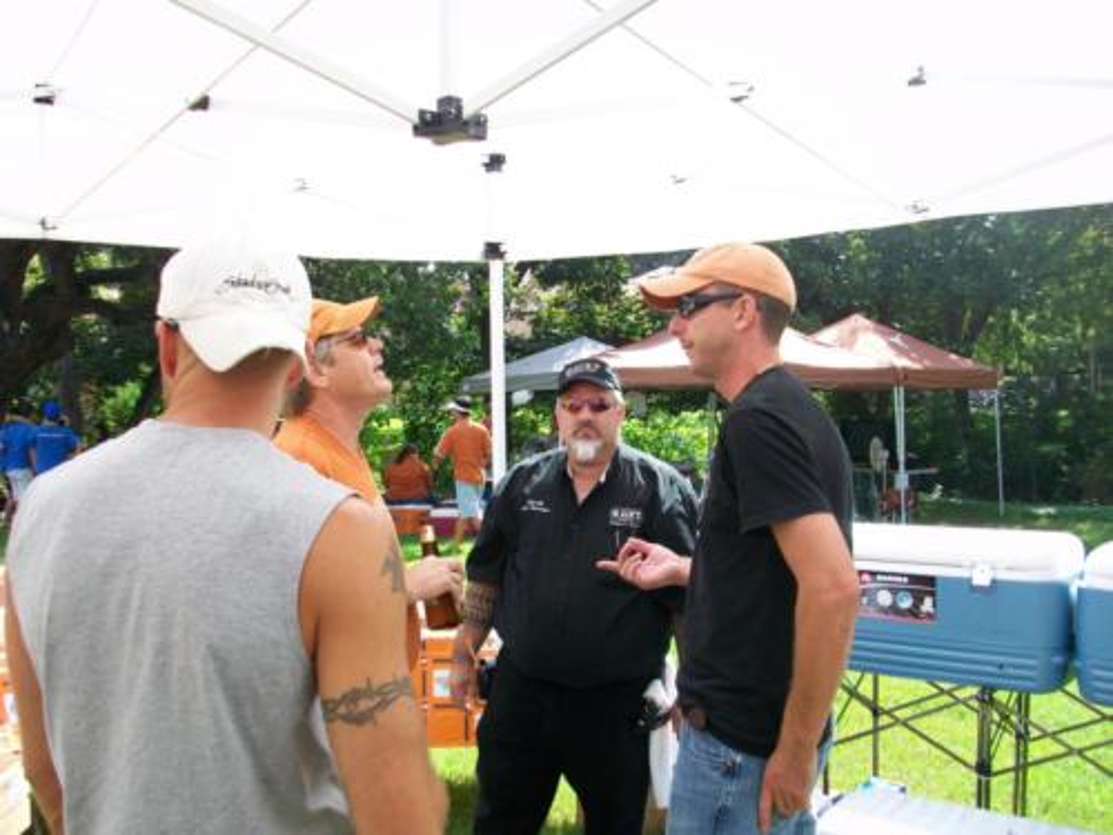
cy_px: 418
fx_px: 1029
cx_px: 556
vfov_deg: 44.2
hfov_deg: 56.8
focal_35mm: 32
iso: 64
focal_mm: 5.7
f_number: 2.8
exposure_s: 1/200
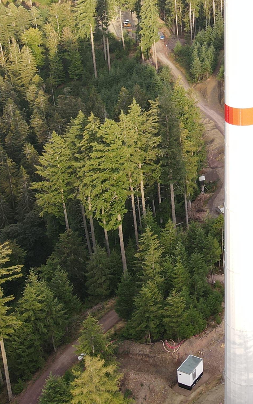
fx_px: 706
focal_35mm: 64
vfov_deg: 31.3
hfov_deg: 19.3
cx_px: 294
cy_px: 94
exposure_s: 1/30
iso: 100
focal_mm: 4.5
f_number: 2.8
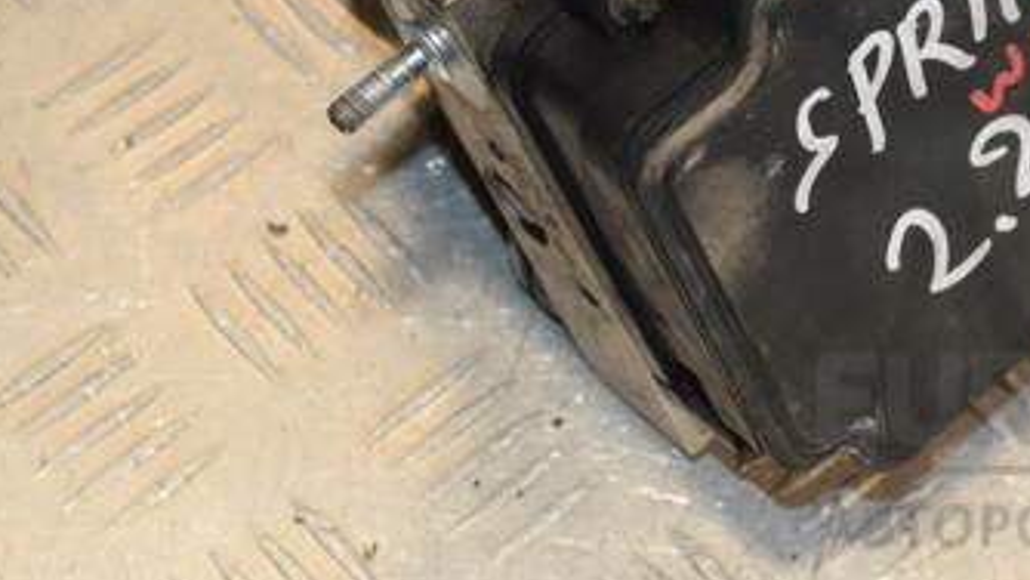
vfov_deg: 8.6
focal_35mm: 141
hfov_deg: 15.2
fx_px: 3852
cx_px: 759
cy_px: -12
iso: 800
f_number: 8
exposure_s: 1/200
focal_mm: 50
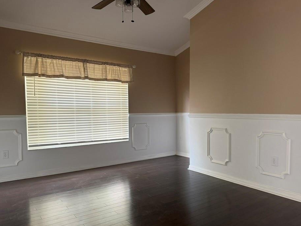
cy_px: 123
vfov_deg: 51.3
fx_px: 235
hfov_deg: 65.2
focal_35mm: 27
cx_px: 163
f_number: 1.78
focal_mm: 6.76
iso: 320
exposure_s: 1/60
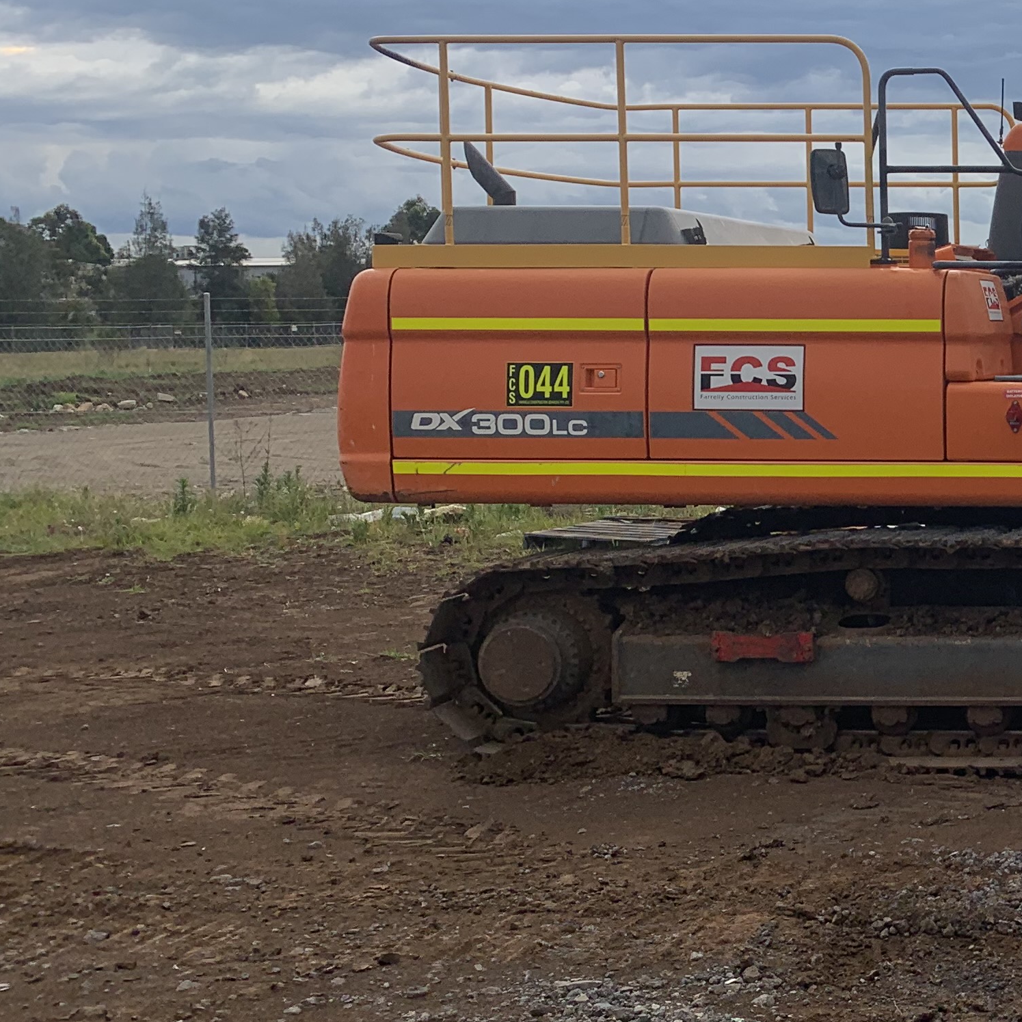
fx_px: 2071
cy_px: 440
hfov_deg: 24.0
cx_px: 1365
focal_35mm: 62
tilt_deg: -3.9
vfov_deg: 27.7
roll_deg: -0.1
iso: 25
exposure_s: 1/483
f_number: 1.8
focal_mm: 4.25
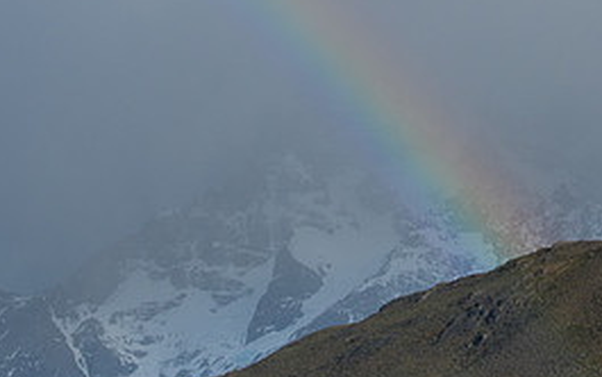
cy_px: 92
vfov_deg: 7.4
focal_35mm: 177
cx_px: 267
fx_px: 2906
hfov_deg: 11.8
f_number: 16
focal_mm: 70
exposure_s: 1/640
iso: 320
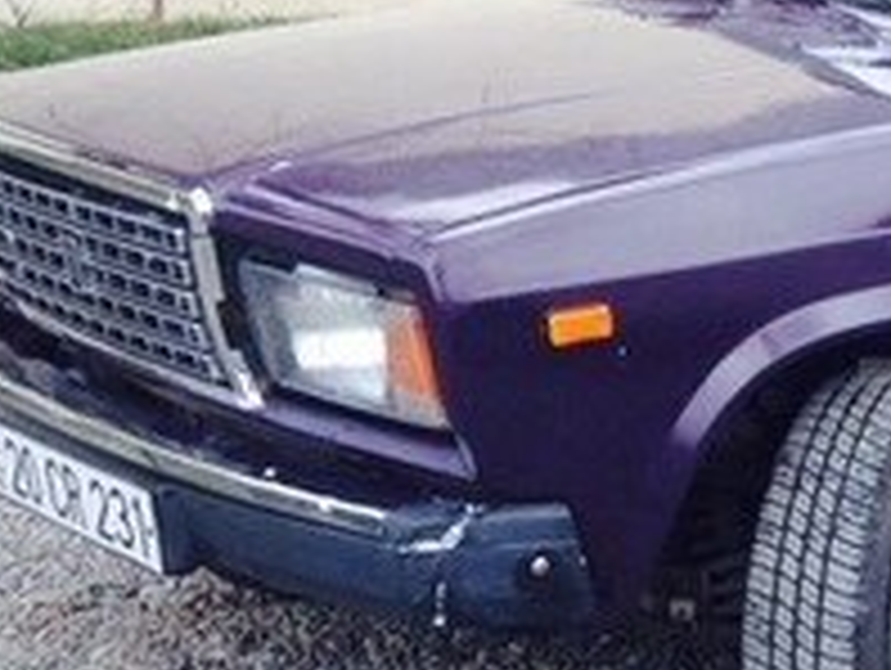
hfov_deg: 16.4
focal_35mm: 110
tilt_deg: -13.5
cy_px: 425
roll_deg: -2.3
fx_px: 2835
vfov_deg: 13.5
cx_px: 1318
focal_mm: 4.12
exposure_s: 1/120
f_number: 2.4
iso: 64
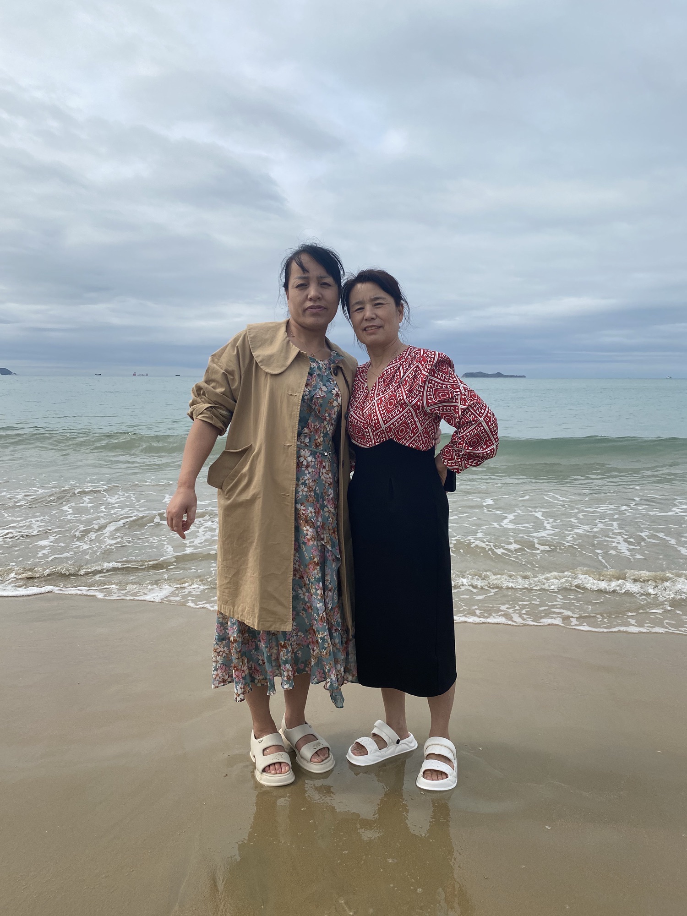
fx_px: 688
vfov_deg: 67.3
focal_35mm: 26
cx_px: 344
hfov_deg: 53.1
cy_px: 458
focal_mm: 4.25
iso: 32
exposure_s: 1/4444
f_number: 1.8
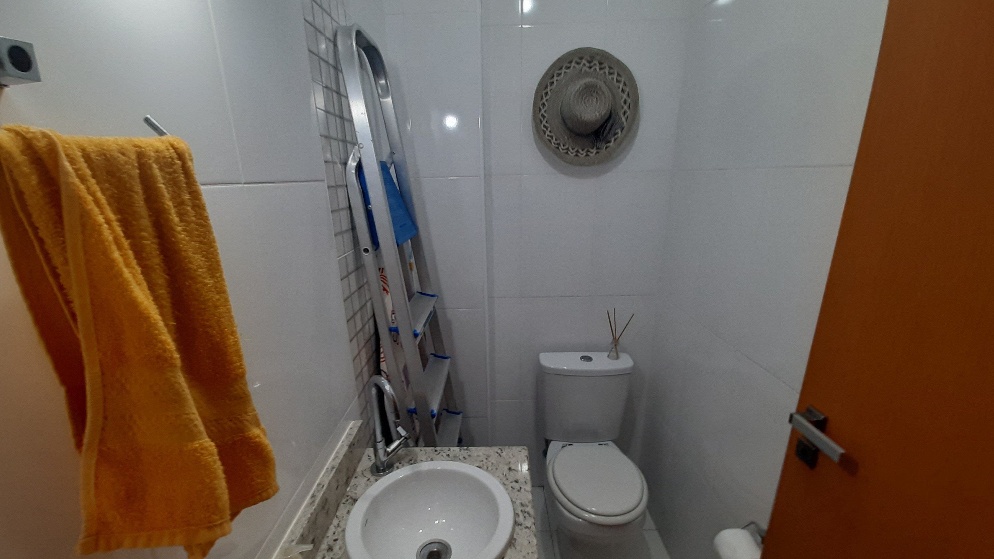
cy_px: 323
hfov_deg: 103.0
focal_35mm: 15
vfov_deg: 70.1
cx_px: 495
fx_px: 395
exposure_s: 1/40
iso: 64
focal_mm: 1.42
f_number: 2.2
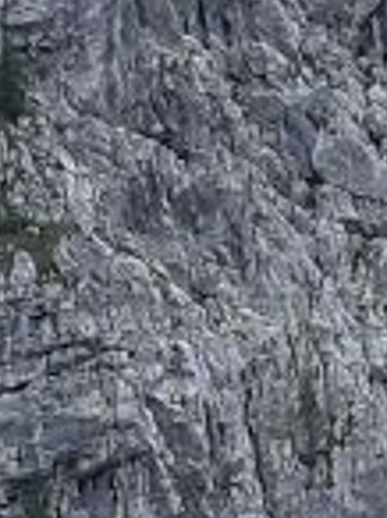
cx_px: 110
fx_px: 4724
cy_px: 454
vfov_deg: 6.3
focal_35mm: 316
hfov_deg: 4.7
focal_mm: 6.3
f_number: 7.8
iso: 64
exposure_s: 1/125
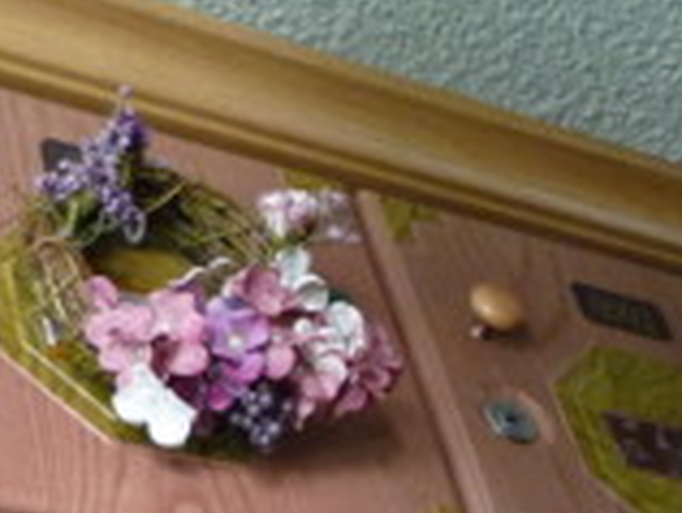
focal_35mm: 111
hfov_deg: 17.7
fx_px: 2190
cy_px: 552
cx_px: 414
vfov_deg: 13.1
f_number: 2.8
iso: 250
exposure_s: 1/30
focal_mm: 4.4
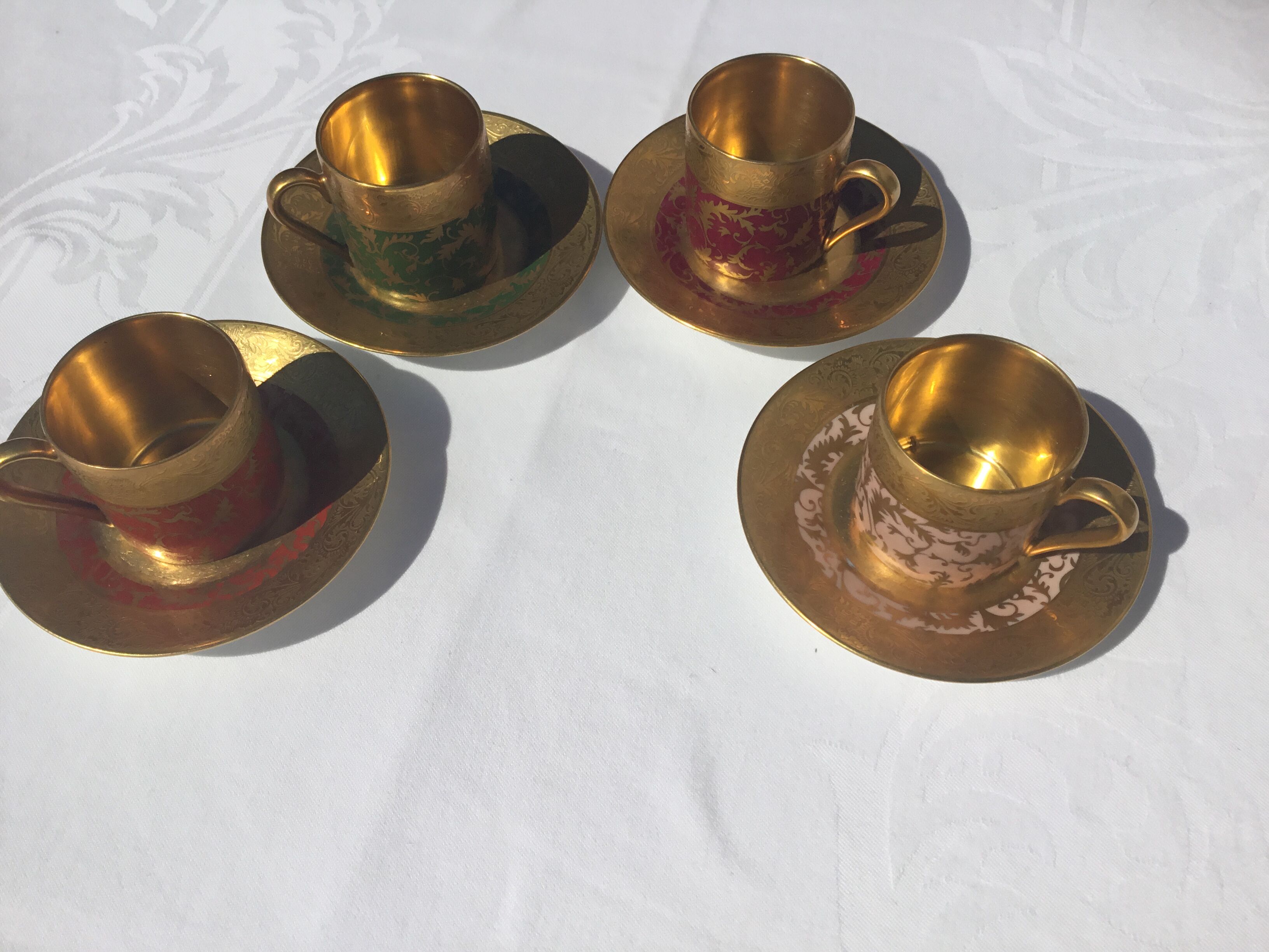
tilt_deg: -57.6
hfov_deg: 58.4
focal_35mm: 31
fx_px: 1136
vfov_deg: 45.4
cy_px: 476
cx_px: 634
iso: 25
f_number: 2.4
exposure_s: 1/5102
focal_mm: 3.3
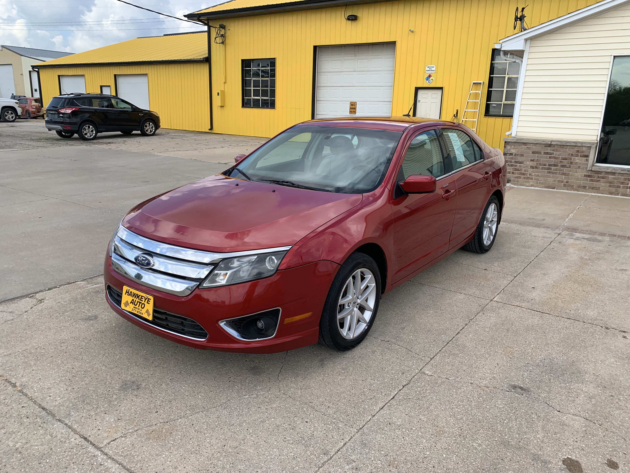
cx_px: 315
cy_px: 236
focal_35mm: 26
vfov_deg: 53.1
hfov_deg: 67.3
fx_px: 473
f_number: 1.8
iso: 25
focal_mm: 4.25
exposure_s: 1/1468
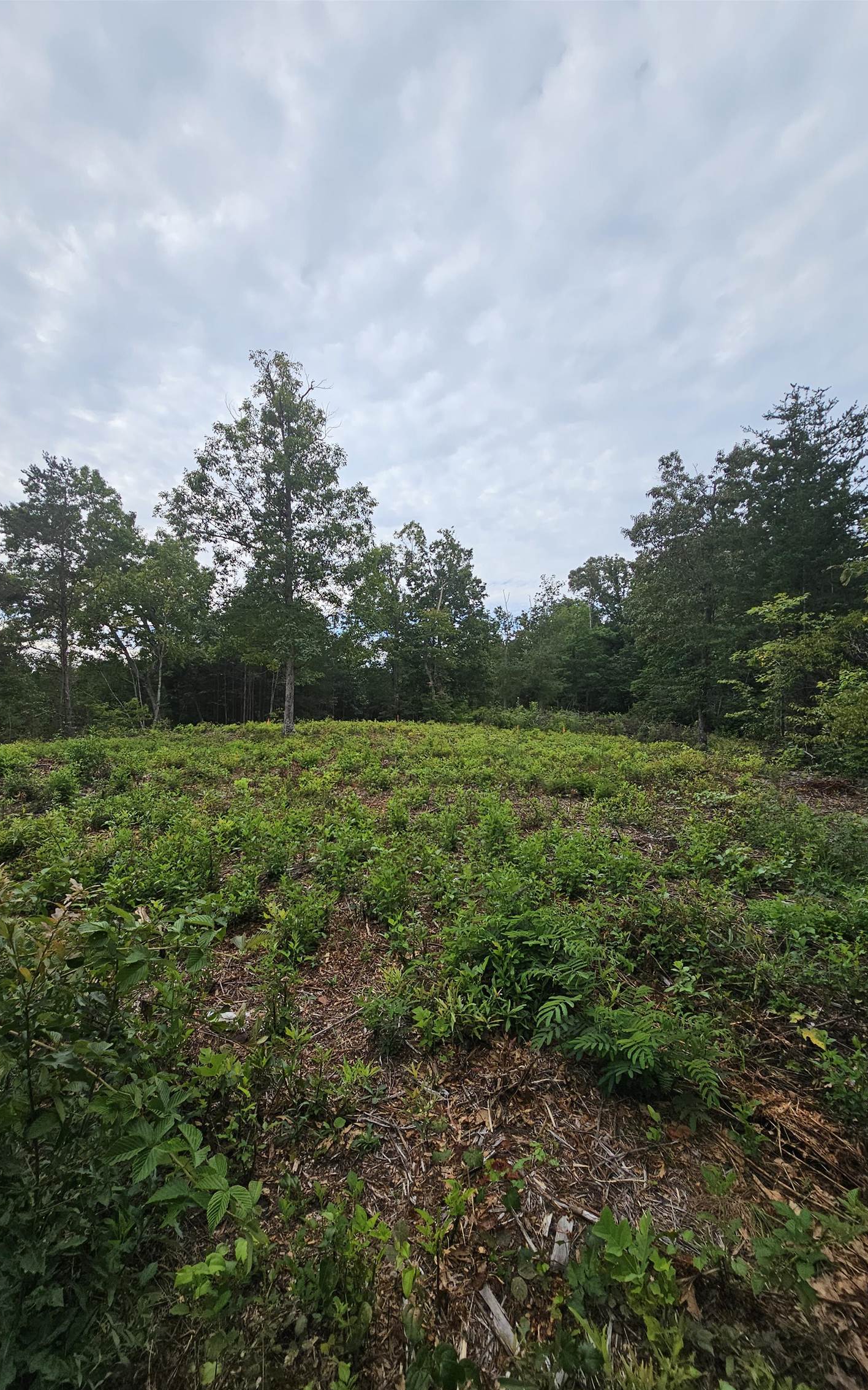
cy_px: 705
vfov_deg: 105.3
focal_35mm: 14
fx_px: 530
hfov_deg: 78.4
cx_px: 393
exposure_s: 1/1265
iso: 50
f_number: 2.2
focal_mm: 2.2
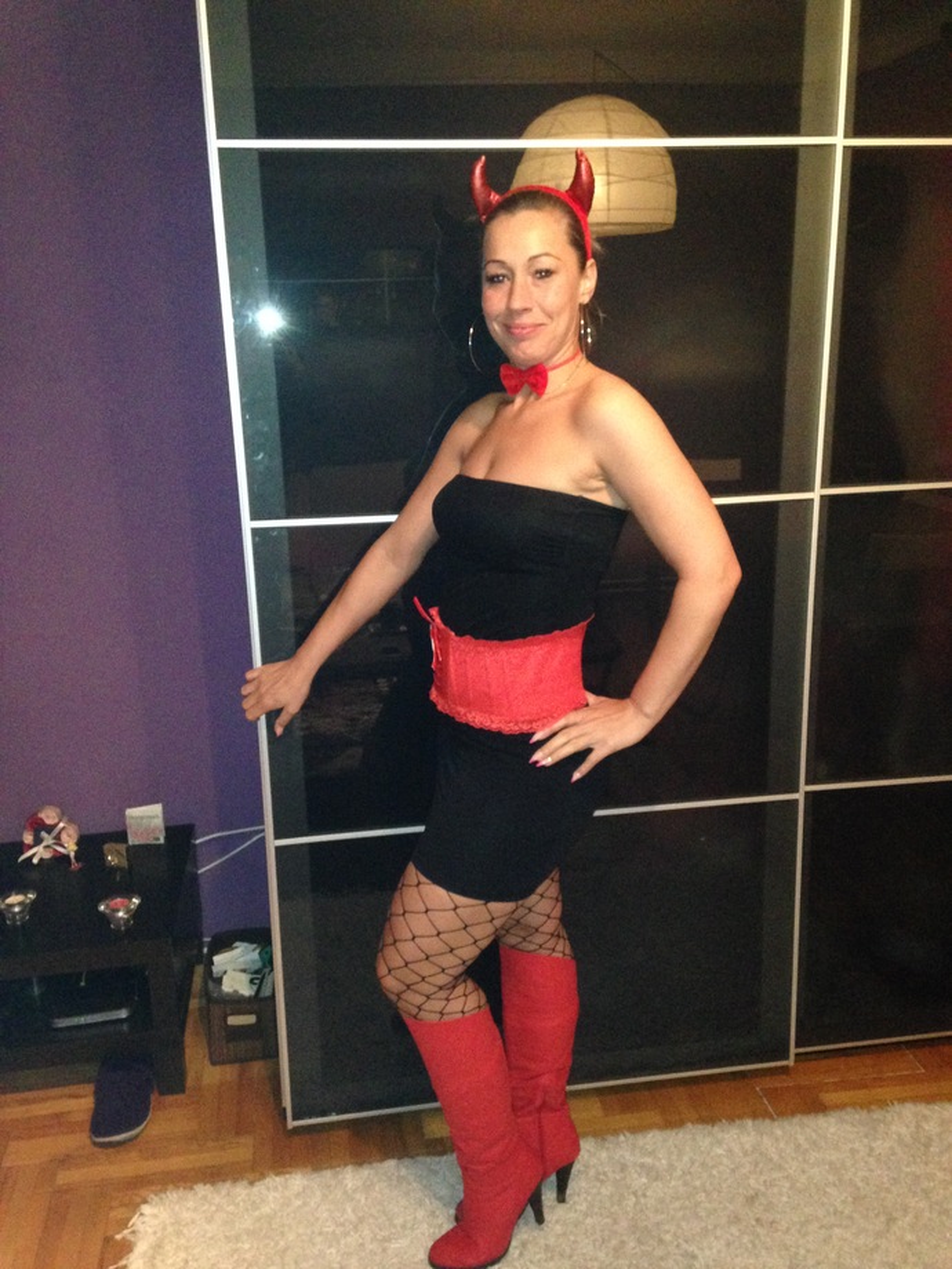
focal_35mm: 33
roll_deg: +0.8
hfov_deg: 42.9
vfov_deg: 55.4
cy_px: 634
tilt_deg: -12.1
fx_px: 1210
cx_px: 476
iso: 500
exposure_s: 1/16
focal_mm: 4.12
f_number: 2.4
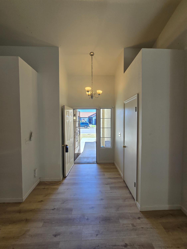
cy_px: 124
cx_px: 94
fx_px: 94
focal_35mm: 13
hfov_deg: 89.9
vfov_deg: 106.2
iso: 50
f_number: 2.2
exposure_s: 1/120
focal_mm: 2.2
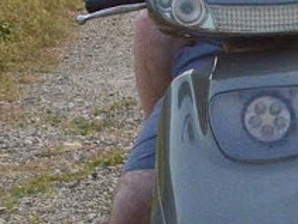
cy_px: -80
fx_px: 2070
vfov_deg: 6.2
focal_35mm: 240
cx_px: 220
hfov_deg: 8.2
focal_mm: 22
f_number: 5.6
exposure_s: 1/4000
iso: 1400
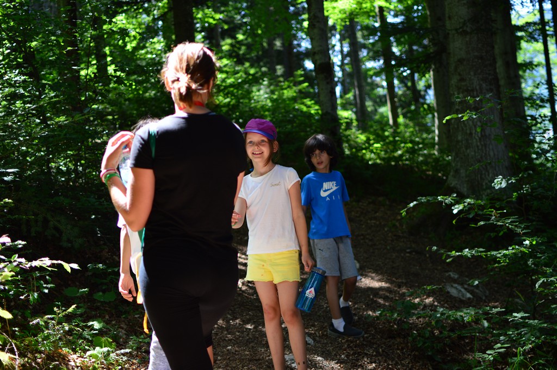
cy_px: 185
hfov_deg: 37.9
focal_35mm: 52
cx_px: 278
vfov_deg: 25.7
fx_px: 812
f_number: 1.8
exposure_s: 1/400
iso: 100
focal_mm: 35
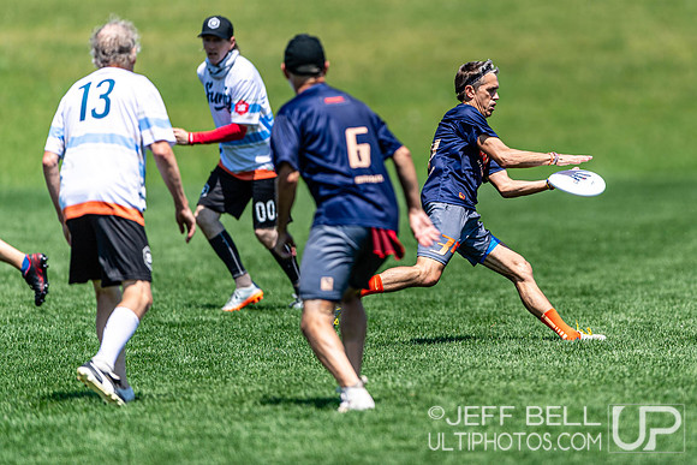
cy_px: 130
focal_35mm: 577
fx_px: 11176
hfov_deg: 3.6
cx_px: 503
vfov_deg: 2.4
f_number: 2.8
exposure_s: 1/2000
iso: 100
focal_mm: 400
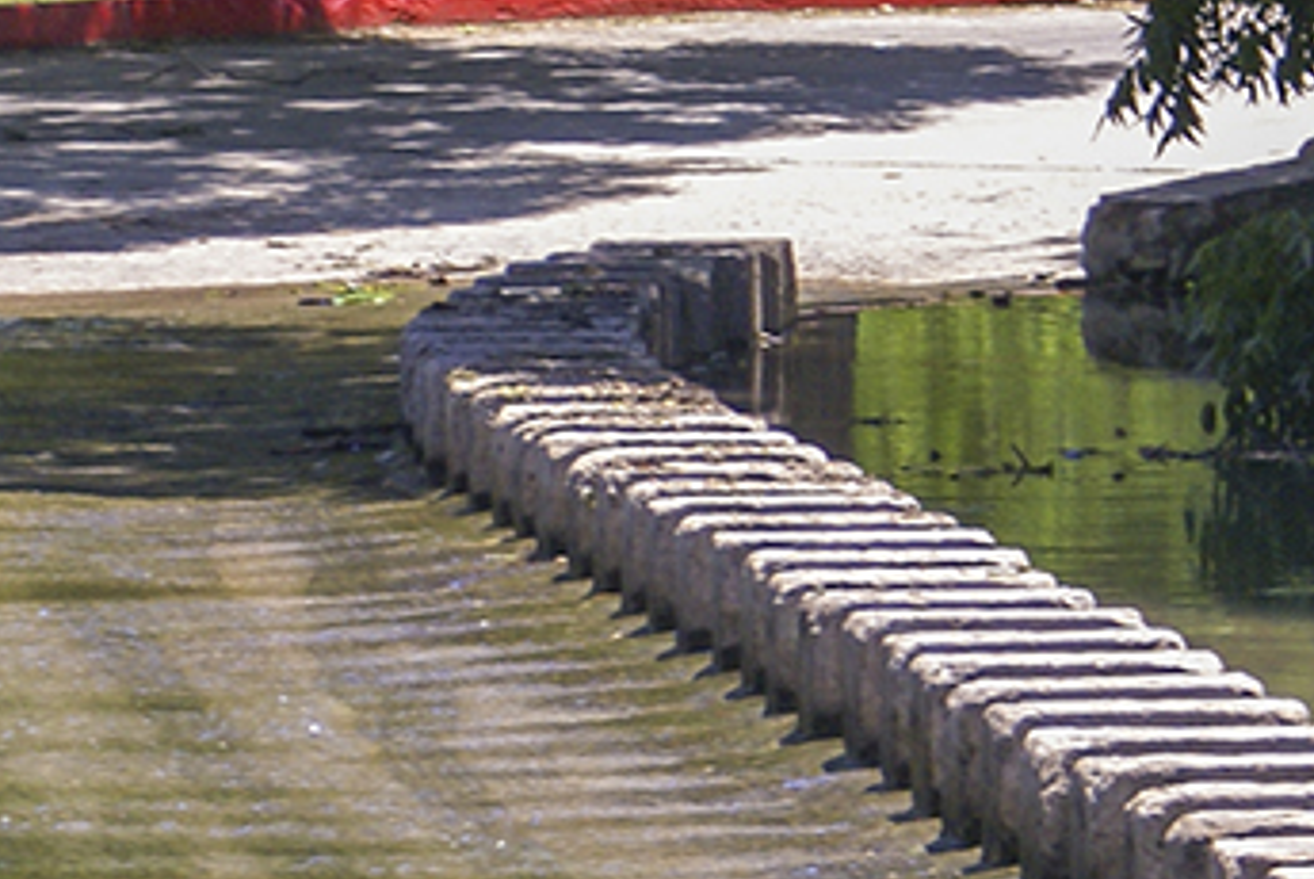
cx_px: 183
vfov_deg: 3.0
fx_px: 16731
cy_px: 386
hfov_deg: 4.5
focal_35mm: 458
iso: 200
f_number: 5.6
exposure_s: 1/125
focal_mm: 70
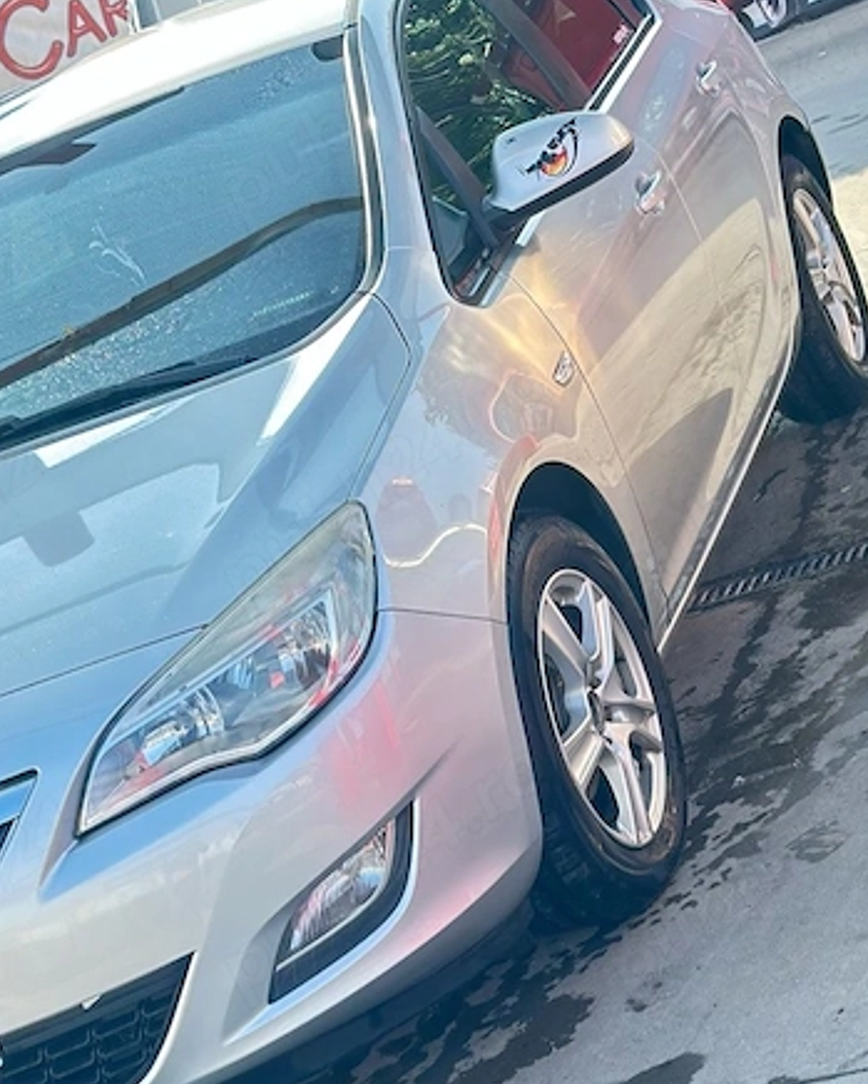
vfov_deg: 22.2
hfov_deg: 17.9
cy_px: 542
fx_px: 2761
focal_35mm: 86
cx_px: 482
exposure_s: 1/444
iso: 80
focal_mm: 6.86
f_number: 1.78
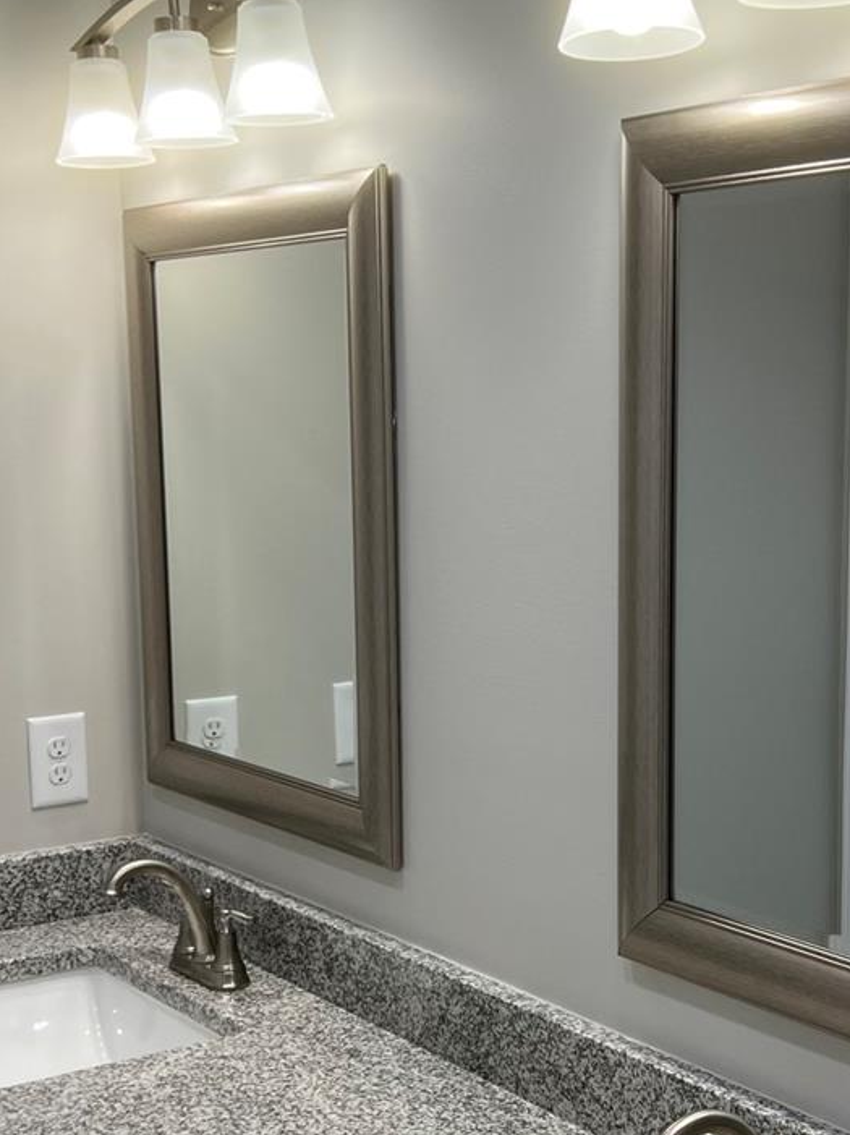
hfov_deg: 25.6
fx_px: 1868
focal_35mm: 57
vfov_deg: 33.6
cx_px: 515
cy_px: 712
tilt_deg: -9.1
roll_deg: -0.2
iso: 50
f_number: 1.5
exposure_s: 1/208
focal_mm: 5.7
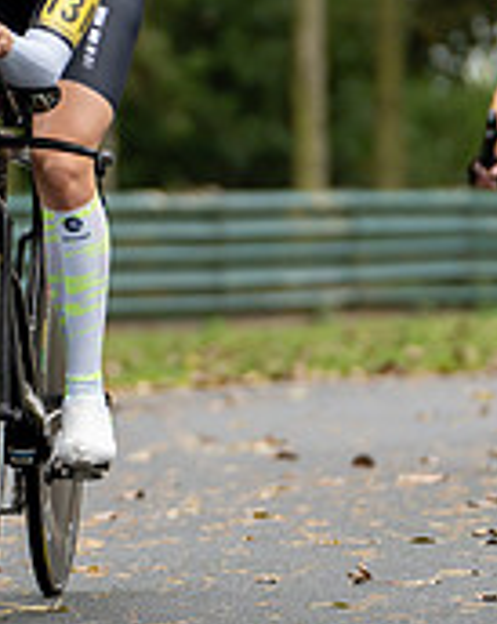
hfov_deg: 3.2
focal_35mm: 481
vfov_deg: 4.0
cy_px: 108
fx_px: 8868
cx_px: -75
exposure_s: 1/1000
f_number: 2.8
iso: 640
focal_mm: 127
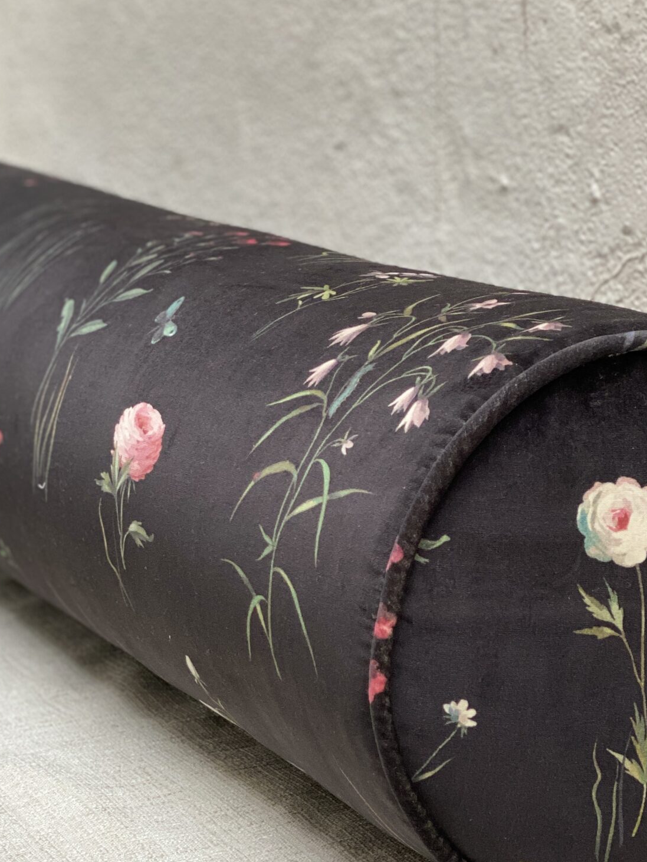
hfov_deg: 16.2
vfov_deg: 21.5
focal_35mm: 91
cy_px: 532
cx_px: 369
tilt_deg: -12.4
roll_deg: -0.4
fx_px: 2268
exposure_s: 1/122
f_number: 2
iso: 100
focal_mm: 6
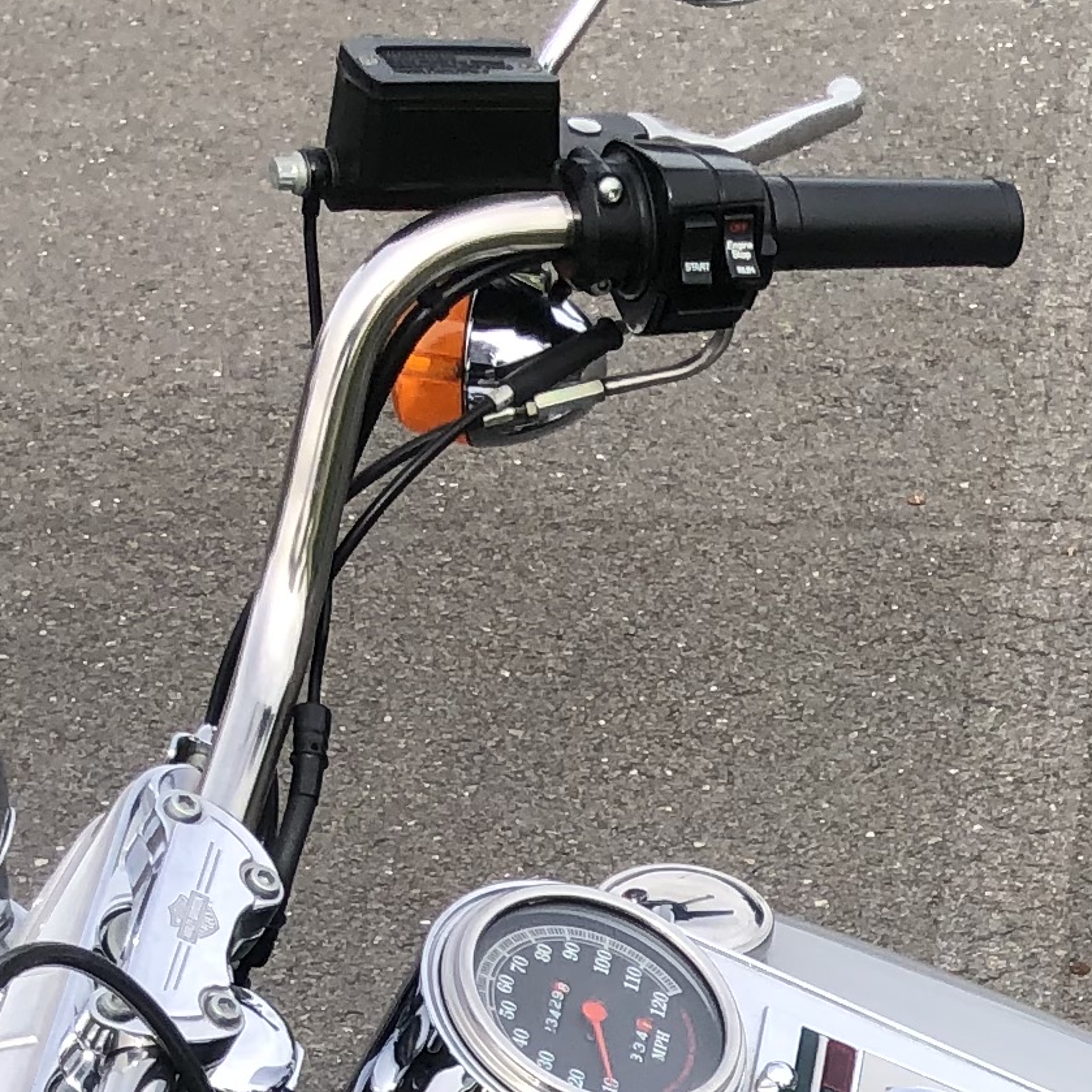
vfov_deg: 13.7
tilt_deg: -38.6
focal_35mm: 119
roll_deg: +1.5
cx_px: 1524
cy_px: 1686
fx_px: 4247
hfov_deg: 13.9
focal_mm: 4
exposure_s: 1/787
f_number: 1.8
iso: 20
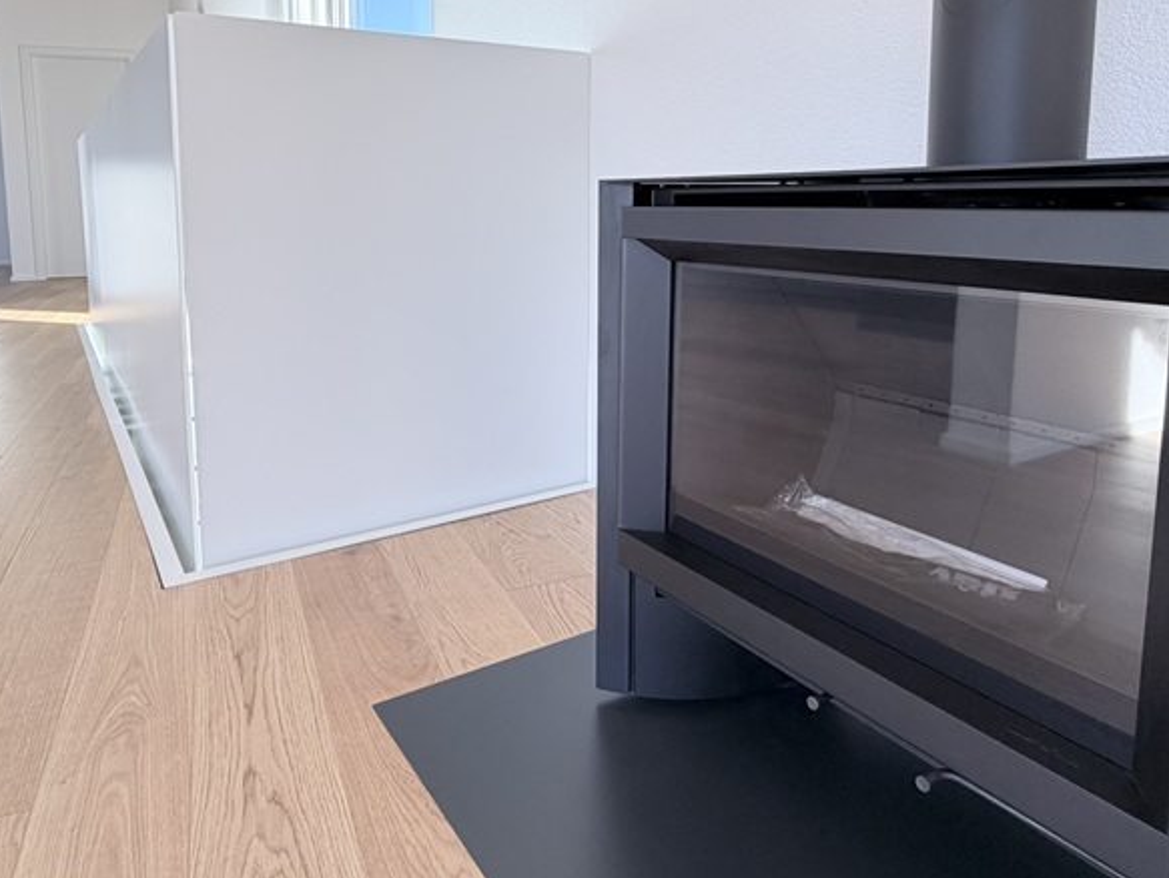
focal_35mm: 24
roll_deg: +0.8
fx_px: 811
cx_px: 507
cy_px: 285
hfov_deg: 71.2
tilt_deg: -5.3
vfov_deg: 55.5
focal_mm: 2.22
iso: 125
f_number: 2.2
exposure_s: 1/121
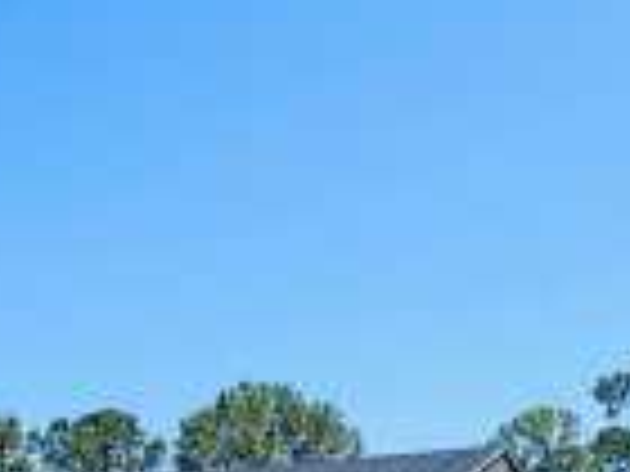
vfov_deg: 18.1
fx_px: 1456
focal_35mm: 80
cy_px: 436
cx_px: 360
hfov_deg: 24.4
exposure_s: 1/2083
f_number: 2.2
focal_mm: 2.22
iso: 50
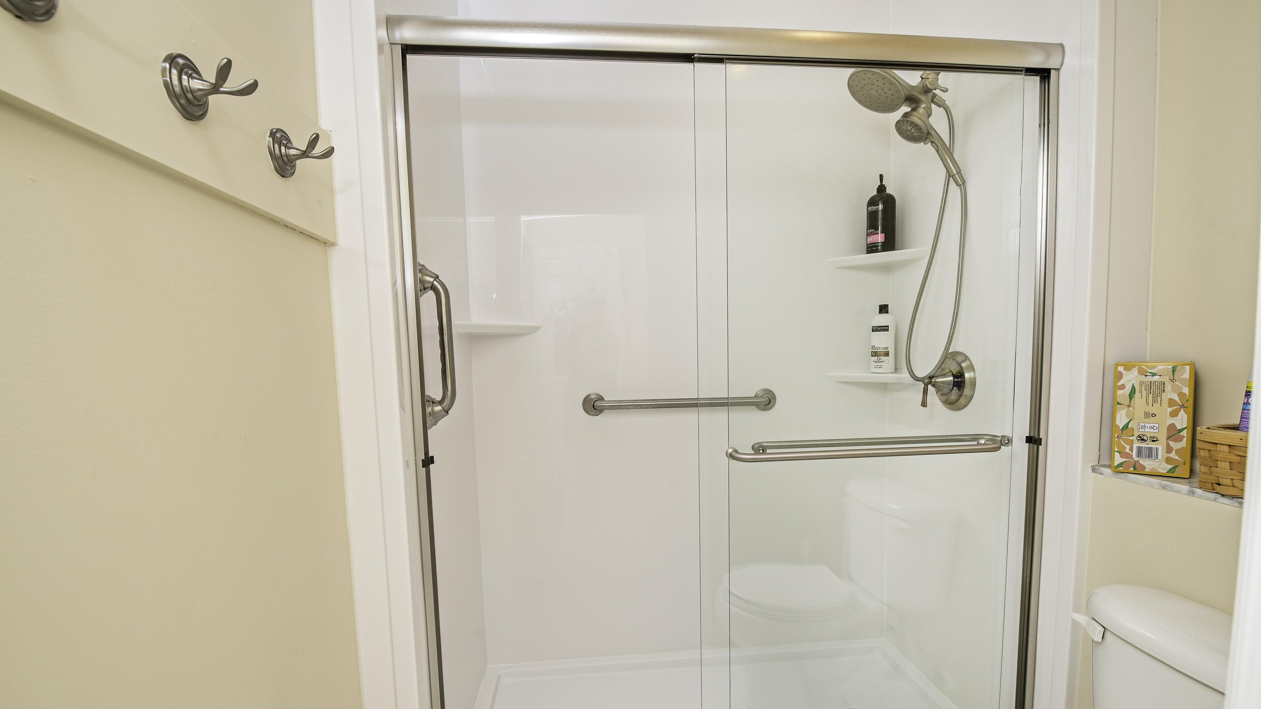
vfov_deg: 66.8
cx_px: 633
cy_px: 404
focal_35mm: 16
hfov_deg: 99.4
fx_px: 535
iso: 320
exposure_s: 1/200
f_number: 6.3
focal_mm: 15
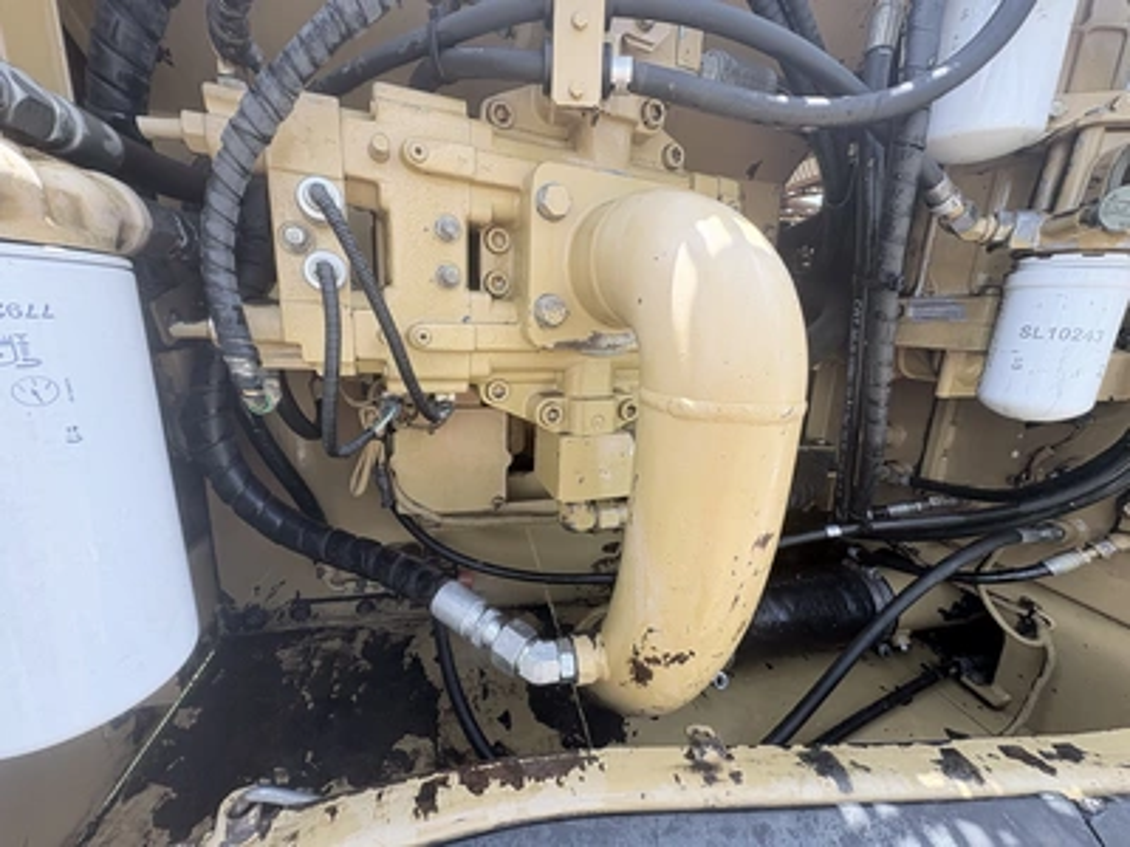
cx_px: 565
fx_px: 457
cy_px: 424
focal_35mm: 14
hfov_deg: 102.1
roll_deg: -3.6
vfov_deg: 85.7
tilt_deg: -12.1
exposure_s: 1/182
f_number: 2.2
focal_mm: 2.22
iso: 40
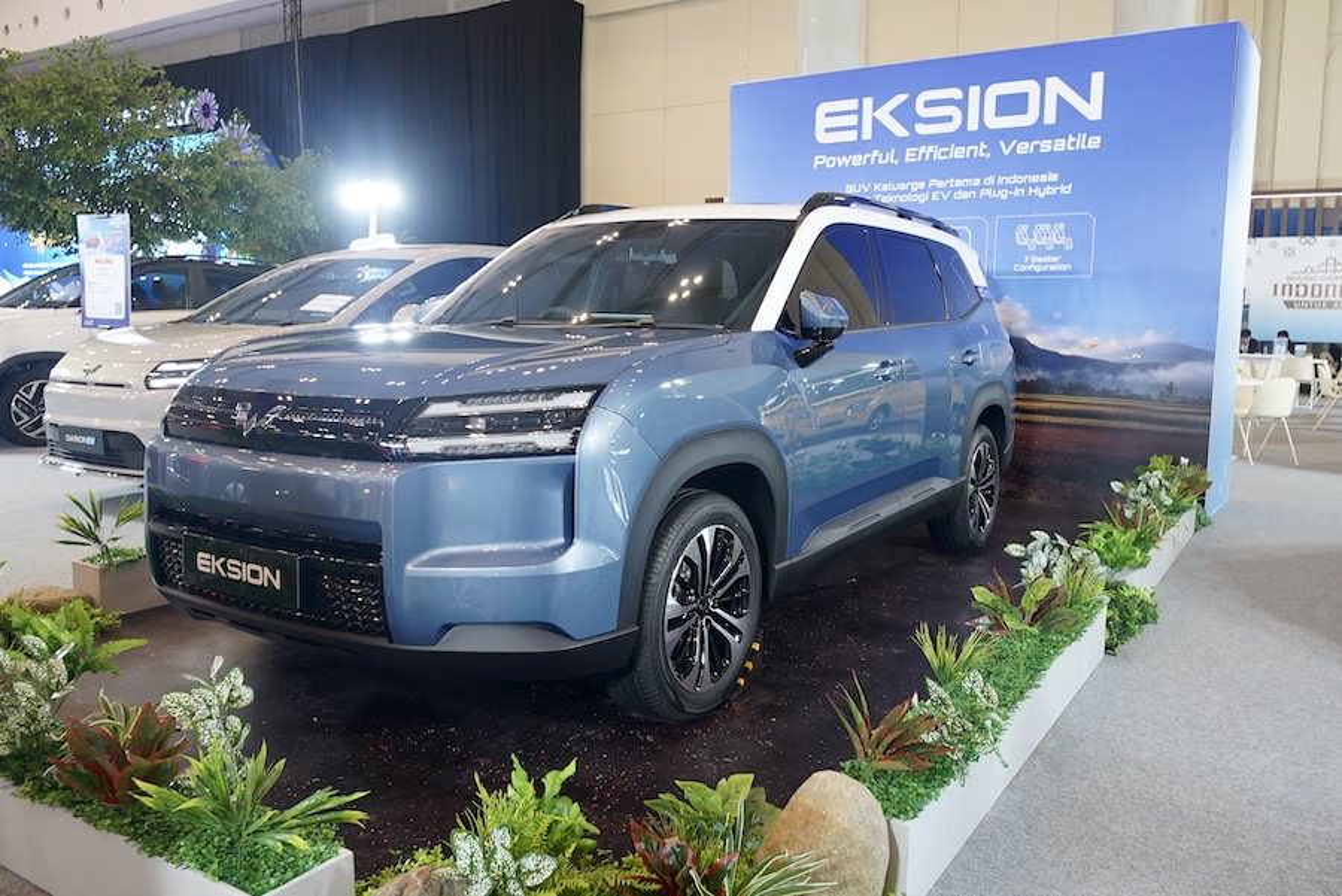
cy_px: 448
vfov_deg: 73.8
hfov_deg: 96.7
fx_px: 597
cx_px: 671
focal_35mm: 16
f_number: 3.2
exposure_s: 1/125
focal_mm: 16
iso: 1600
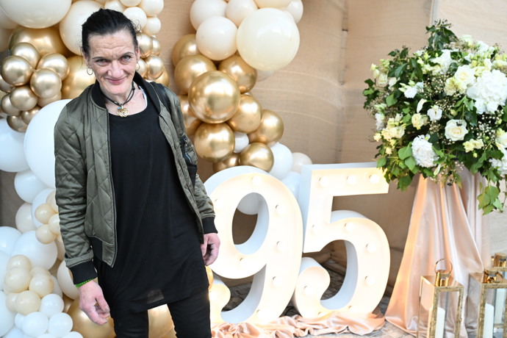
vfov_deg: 32.6
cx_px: 254
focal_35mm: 41
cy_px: 169
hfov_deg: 47.4
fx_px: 577
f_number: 5
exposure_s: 1/250
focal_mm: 41
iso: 5000
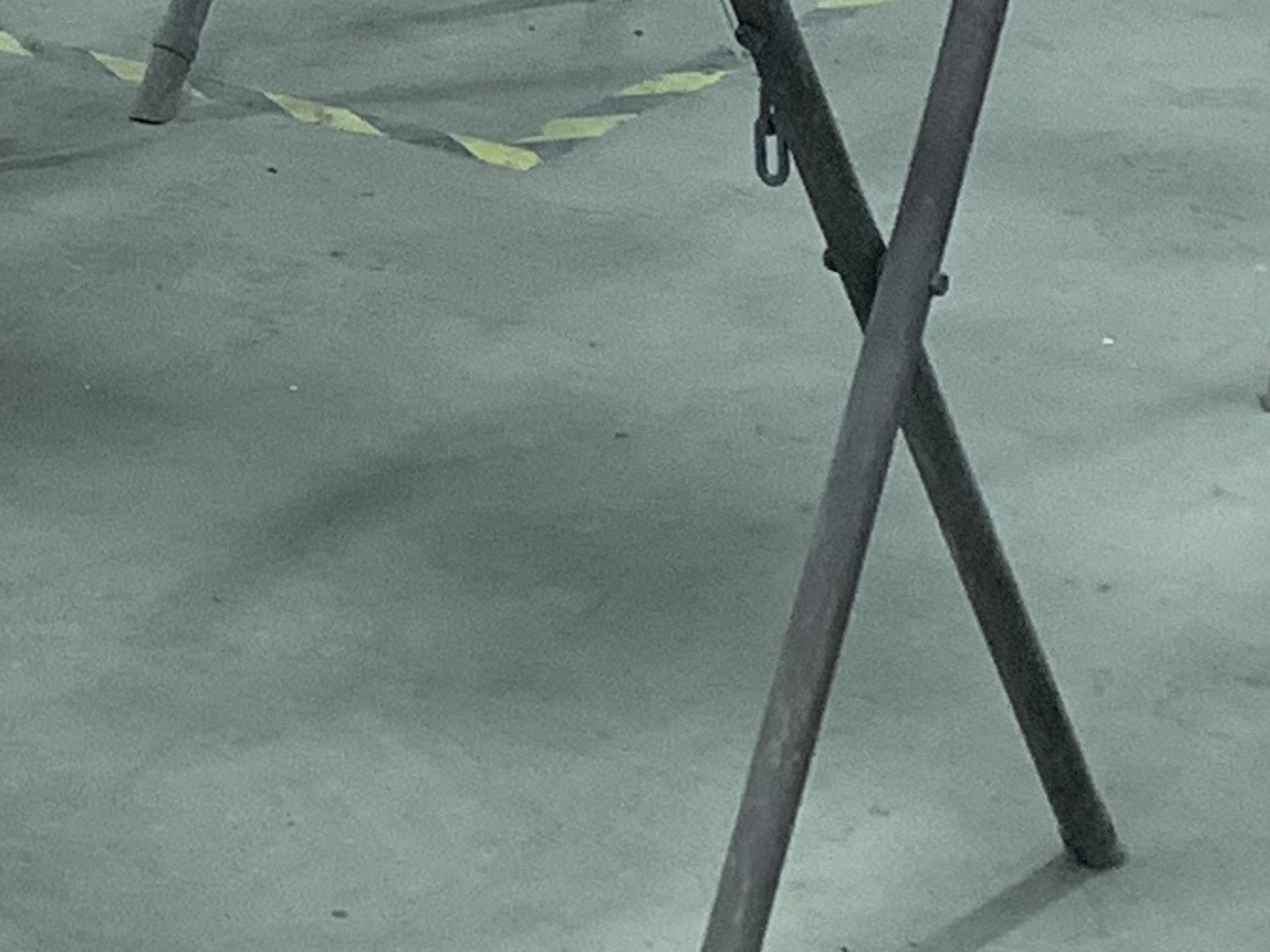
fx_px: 5723
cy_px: -1286
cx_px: -467
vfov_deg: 8.7
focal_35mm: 156
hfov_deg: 12.2
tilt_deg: -3.8
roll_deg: -0.2
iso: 80
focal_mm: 4.25
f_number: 1.8
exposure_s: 1/60
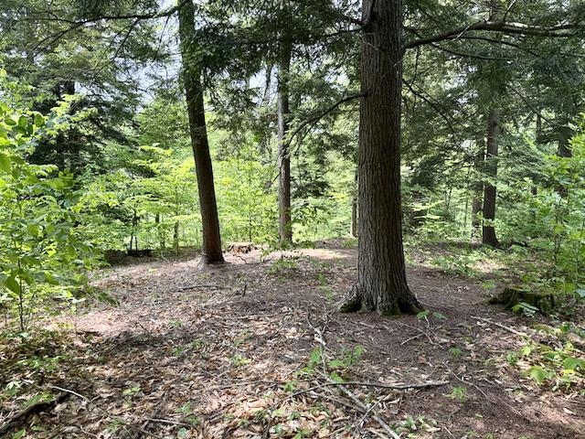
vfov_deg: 56.8
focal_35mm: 24
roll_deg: -2.8
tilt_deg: -8.3
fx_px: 406
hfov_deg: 71.6
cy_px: 220
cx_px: 292
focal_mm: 6.76
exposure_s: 1/445
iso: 100
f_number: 1.78
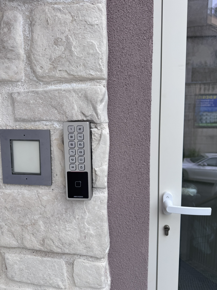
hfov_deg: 56.8
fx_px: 201
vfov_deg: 71.6
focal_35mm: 24
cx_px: 108
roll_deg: +0.7
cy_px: 145
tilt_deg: -6.9
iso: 80
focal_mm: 6.76
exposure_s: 1/730
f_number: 1.78
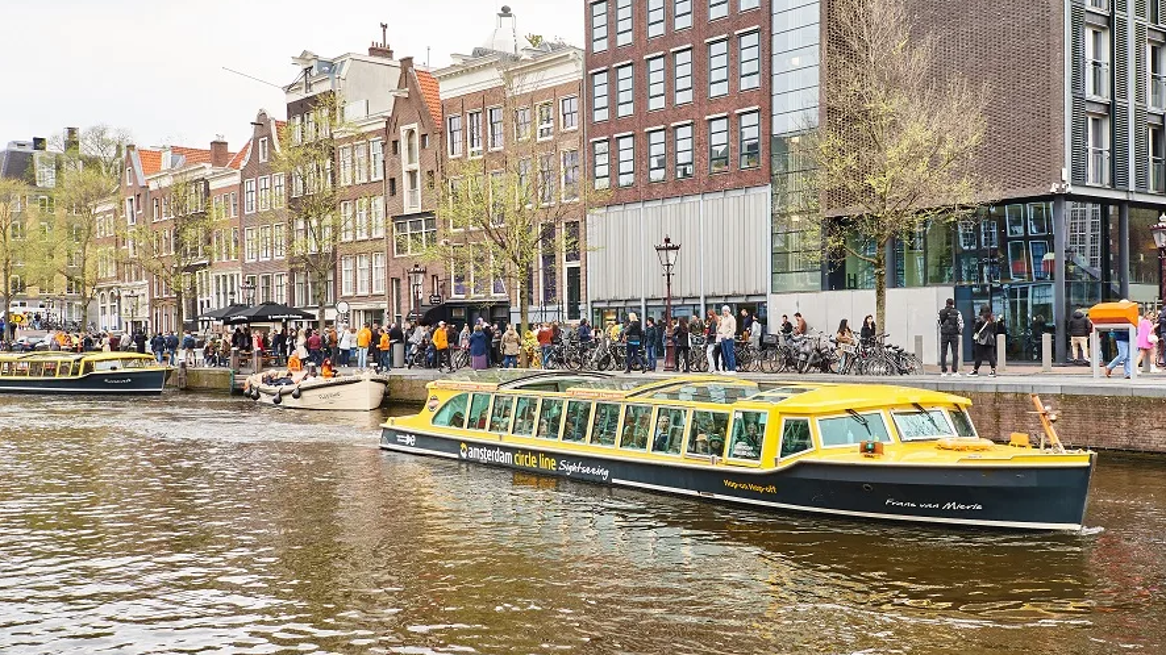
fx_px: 1206
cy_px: 295
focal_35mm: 39
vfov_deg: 30.4
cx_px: 624
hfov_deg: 51.6
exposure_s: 1/160
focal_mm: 22
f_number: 5.6
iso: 200
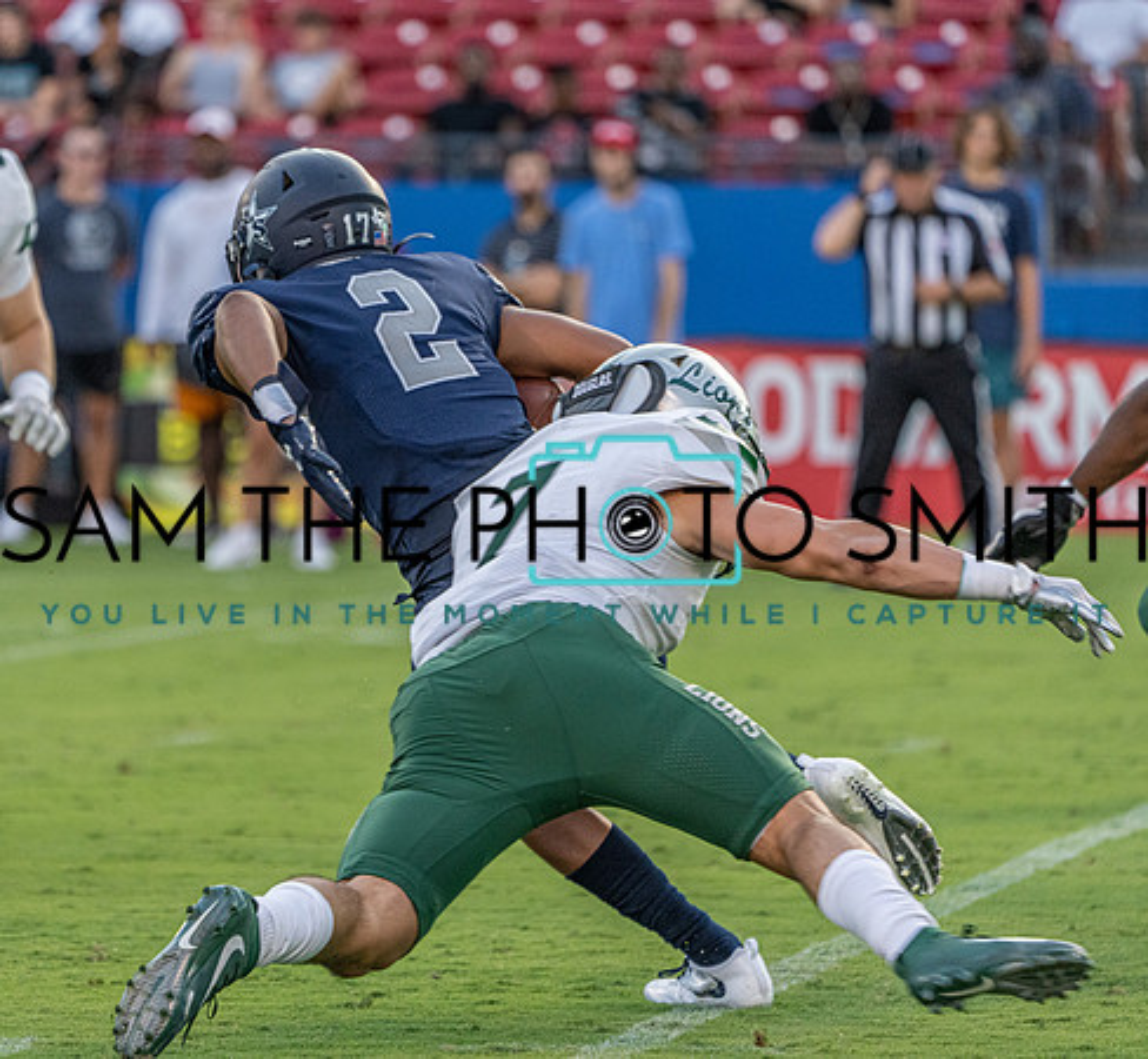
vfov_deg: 4.6
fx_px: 13313
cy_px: 526
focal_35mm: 369
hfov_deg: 4.9
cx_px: 417
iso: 2500
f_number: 5.6
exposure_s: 1/1000
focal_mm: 300
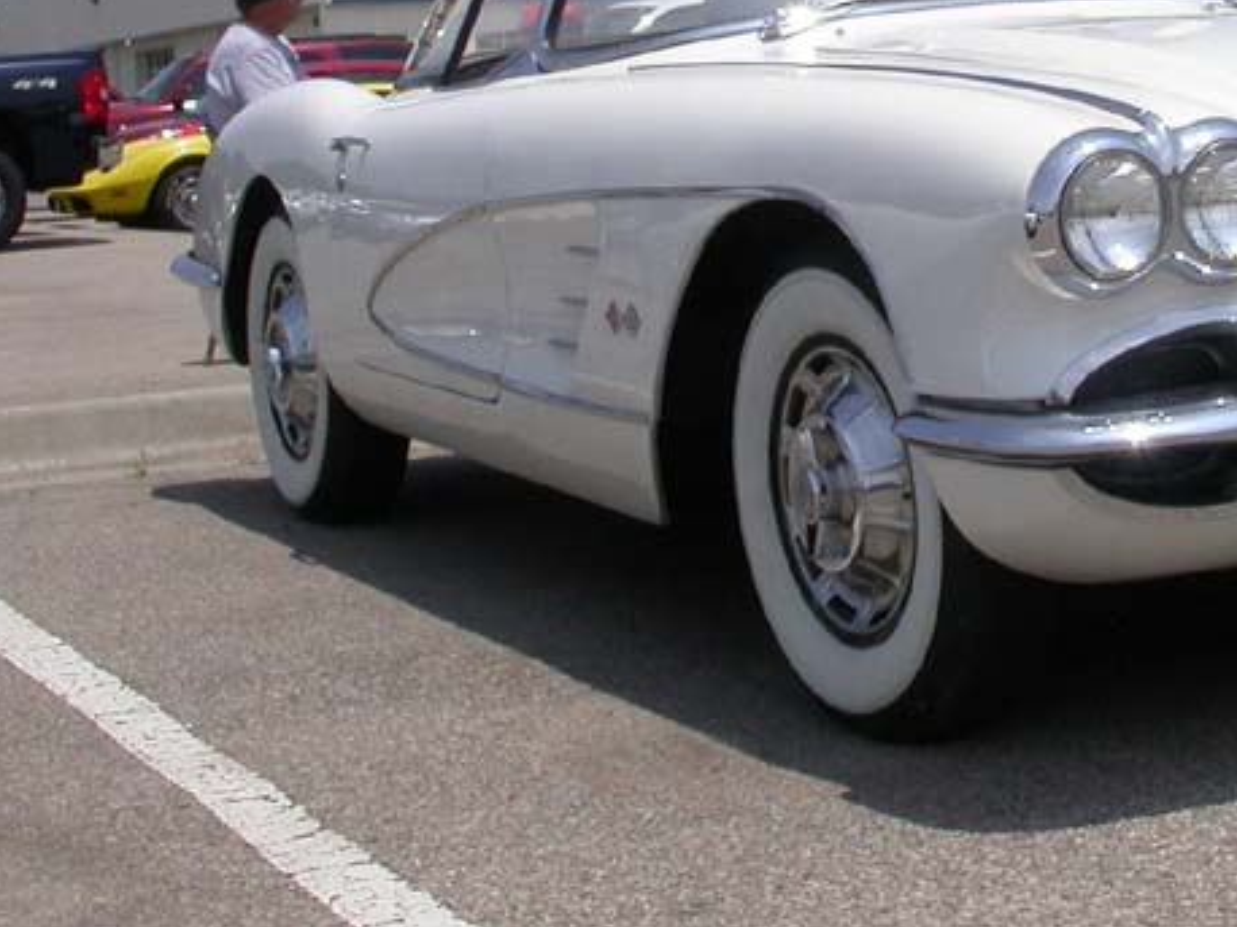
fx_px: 3036
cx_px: 1024
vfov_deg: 17.0
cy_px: 27
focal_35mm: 85
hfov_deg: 22.7
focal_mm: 7.85
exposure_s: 1/604
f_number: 7.5
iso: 100
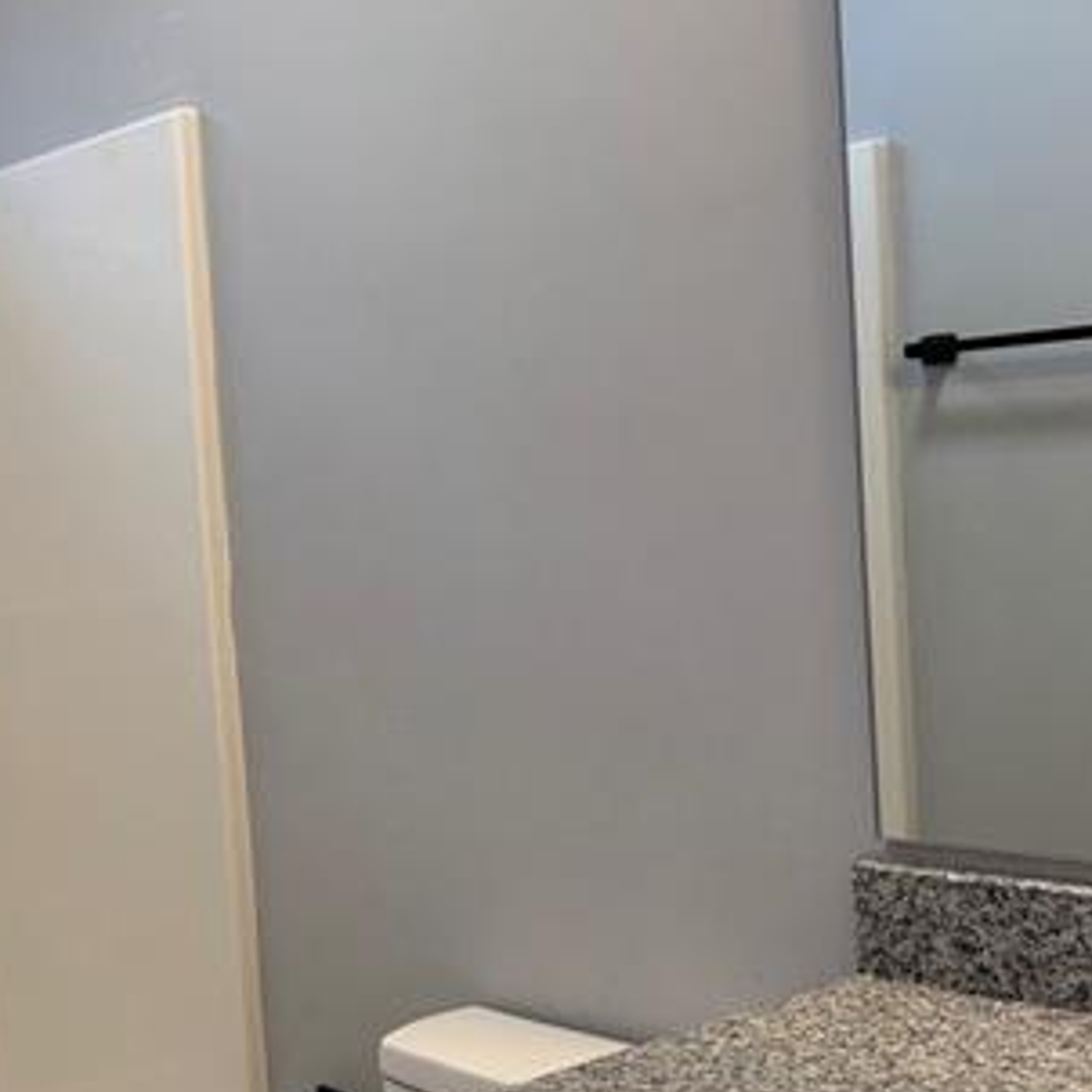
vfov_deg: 31.5
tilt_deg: -5.5
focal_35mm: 54
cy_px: 676
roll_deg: +4.5
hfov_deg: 30.4
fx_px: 1927
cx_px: 127
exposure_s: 1/120
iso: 125
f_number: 1.78
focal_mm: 6.76
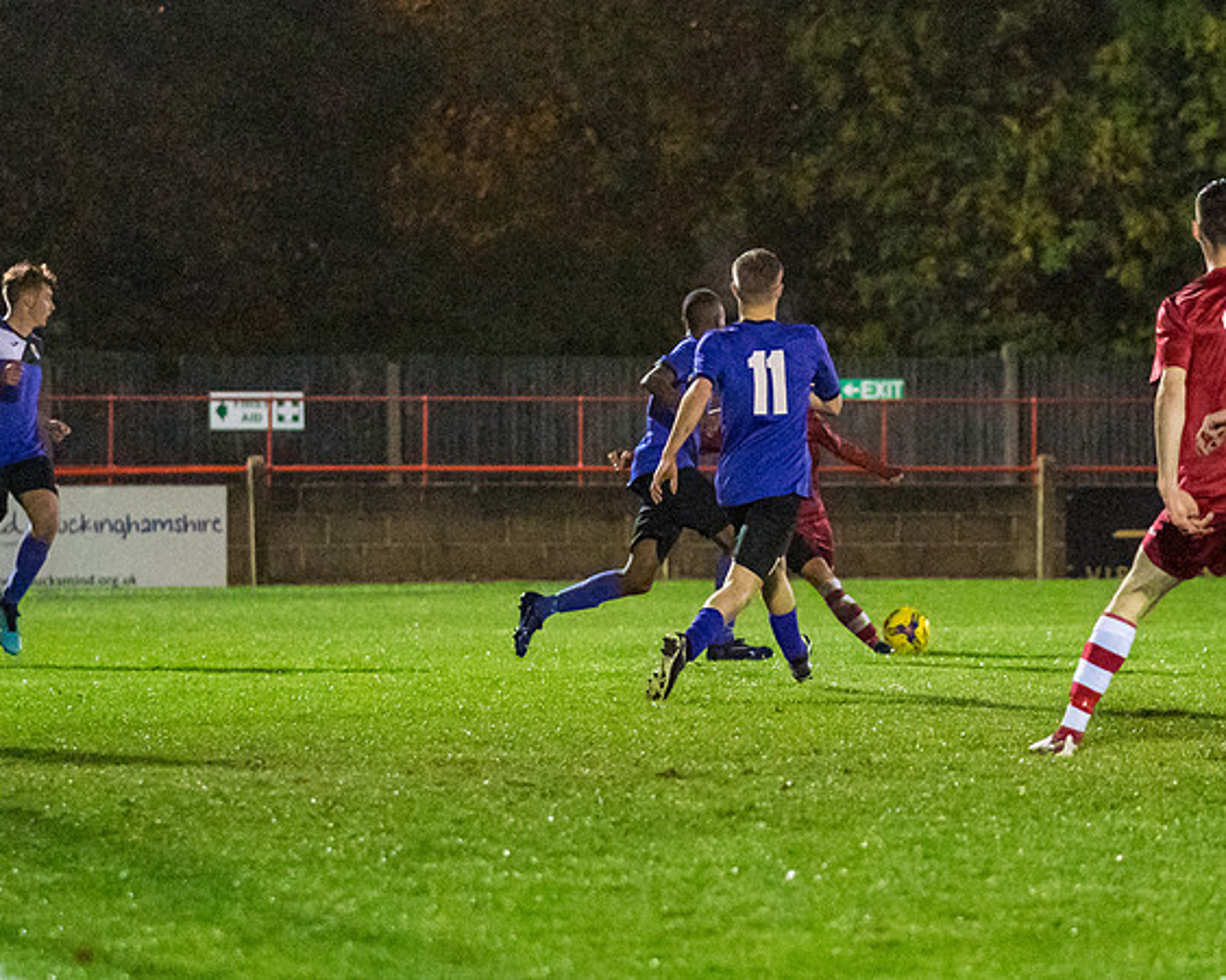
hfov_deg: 9.8
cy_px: 473
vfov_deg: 7.9
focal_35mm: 196
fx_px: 7114
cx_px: 793
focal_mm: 100
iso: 6400
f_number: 2.8
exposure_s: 1/1250
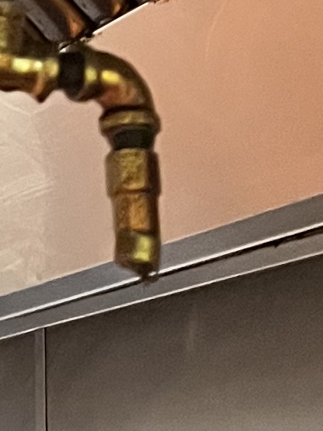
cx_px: -381
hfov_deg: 8.2
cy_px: 19
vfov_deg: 11.5
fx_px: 2117
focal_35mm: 170
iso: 500
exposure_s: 1/60
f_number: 1.5
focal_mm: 5.7
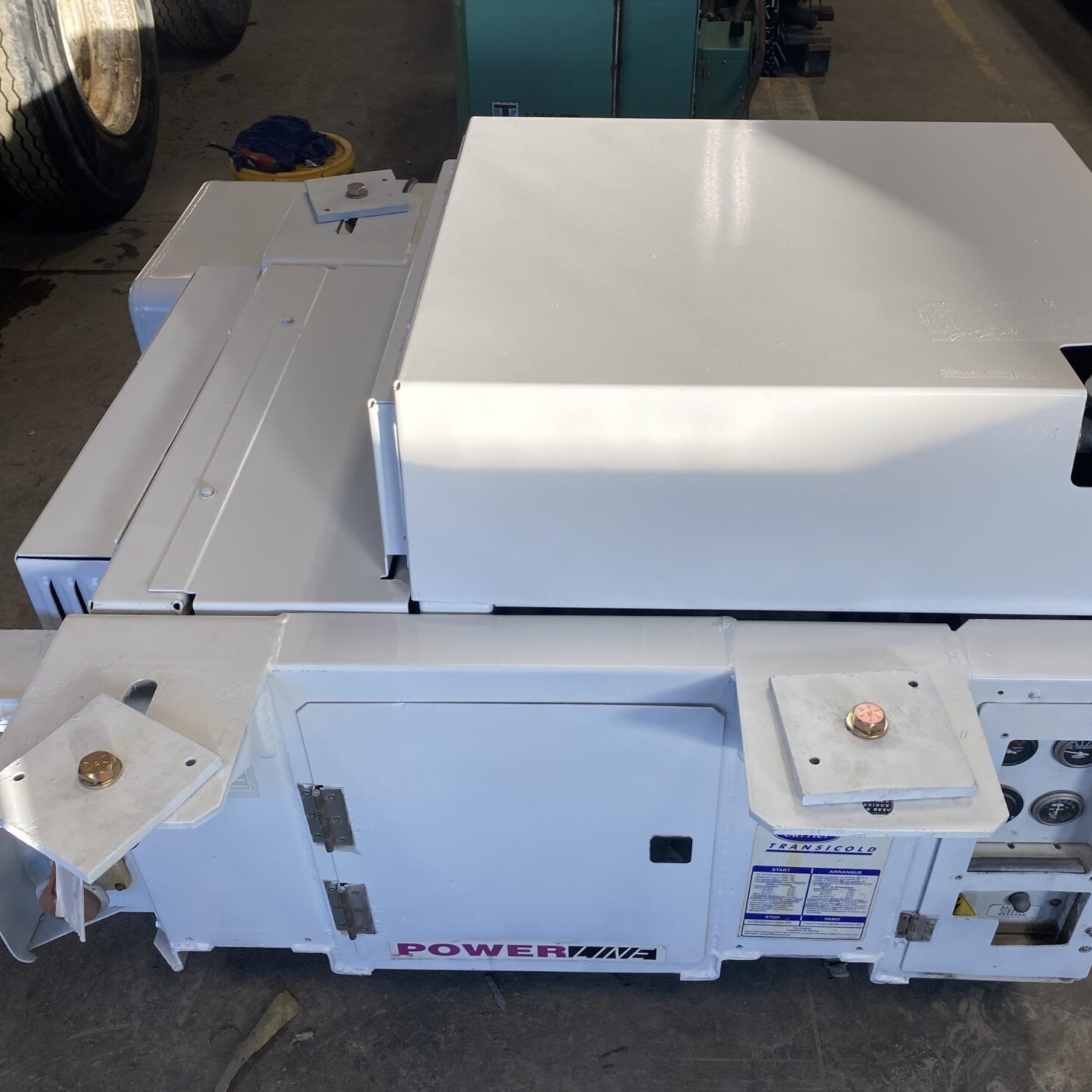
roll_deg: -1.2
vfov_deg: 51.1
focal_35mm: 32
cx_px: 609
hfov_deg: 51.0
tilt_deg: -39.5
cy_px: 544
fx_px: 1142
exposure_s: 1/282
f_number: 1.8
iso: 32
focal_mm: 4.25
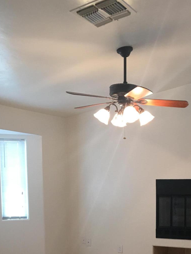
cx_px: 141
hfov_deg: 25.4
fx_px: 420
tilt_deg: -6.4
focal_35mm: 57
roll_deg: -0.3
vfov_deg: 32.2
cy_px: 226
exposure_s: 1/15
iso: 40
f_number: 2.2
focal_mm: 4.15
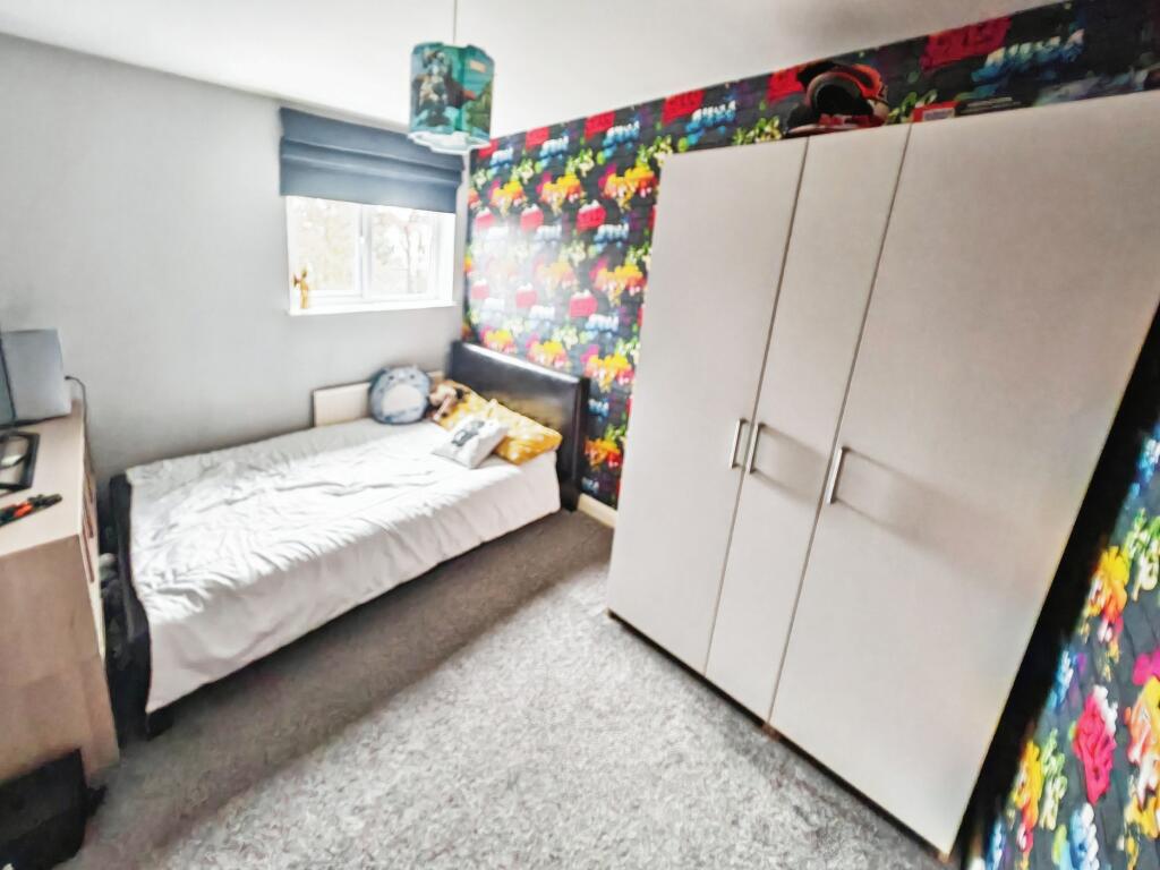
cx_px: 580
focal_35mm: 13
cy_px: 435
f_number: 2
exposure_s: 1/25
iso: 1250
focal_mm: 1.82
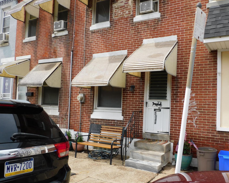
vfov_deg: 48.5
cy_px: 98
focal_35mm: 30
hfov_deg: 58.3
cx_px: 138
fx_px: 203
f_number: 3.3
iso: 125
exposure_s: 1/1000
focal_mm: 4.3
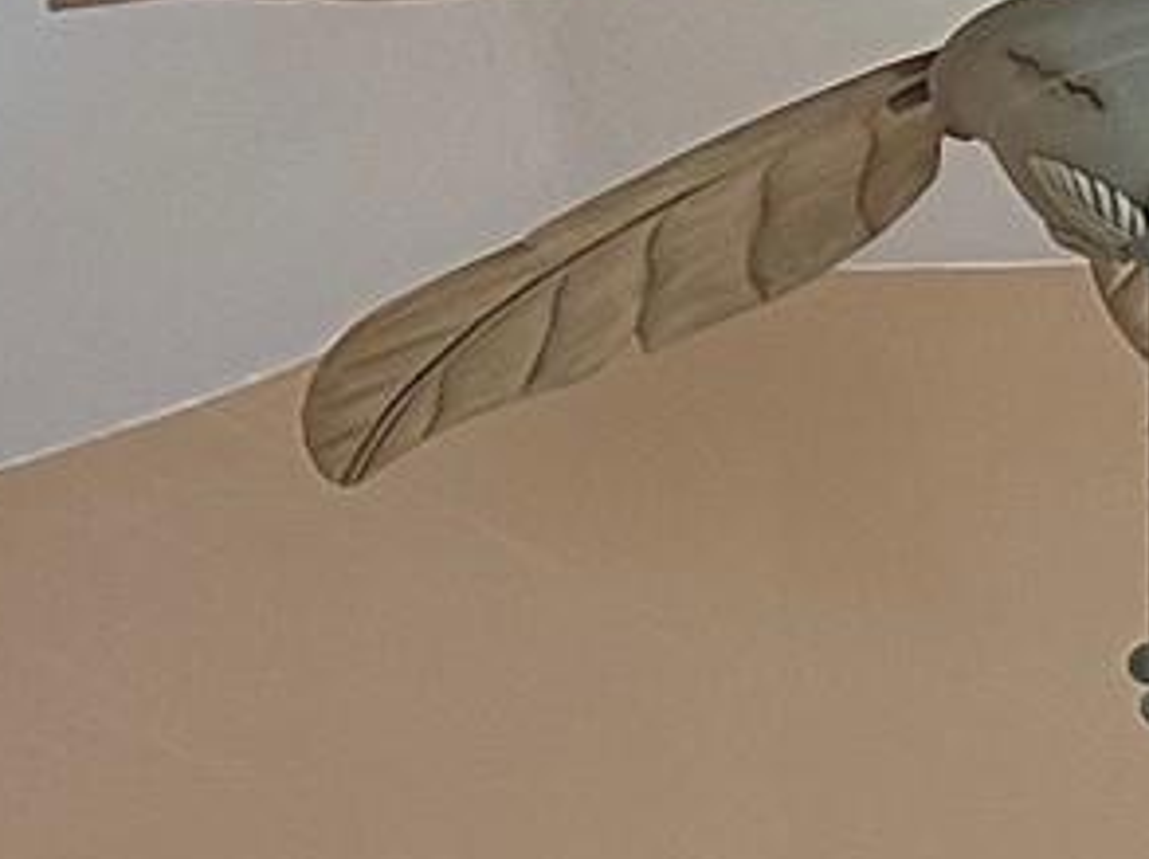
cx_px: 569
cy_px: 2644
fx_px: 5570
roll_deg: +1.1
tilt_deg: -4.6
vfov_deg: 7.6
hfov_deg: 11.8
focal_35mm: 168
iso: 250
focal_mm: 6.86
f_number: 1.78
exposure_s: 1/60
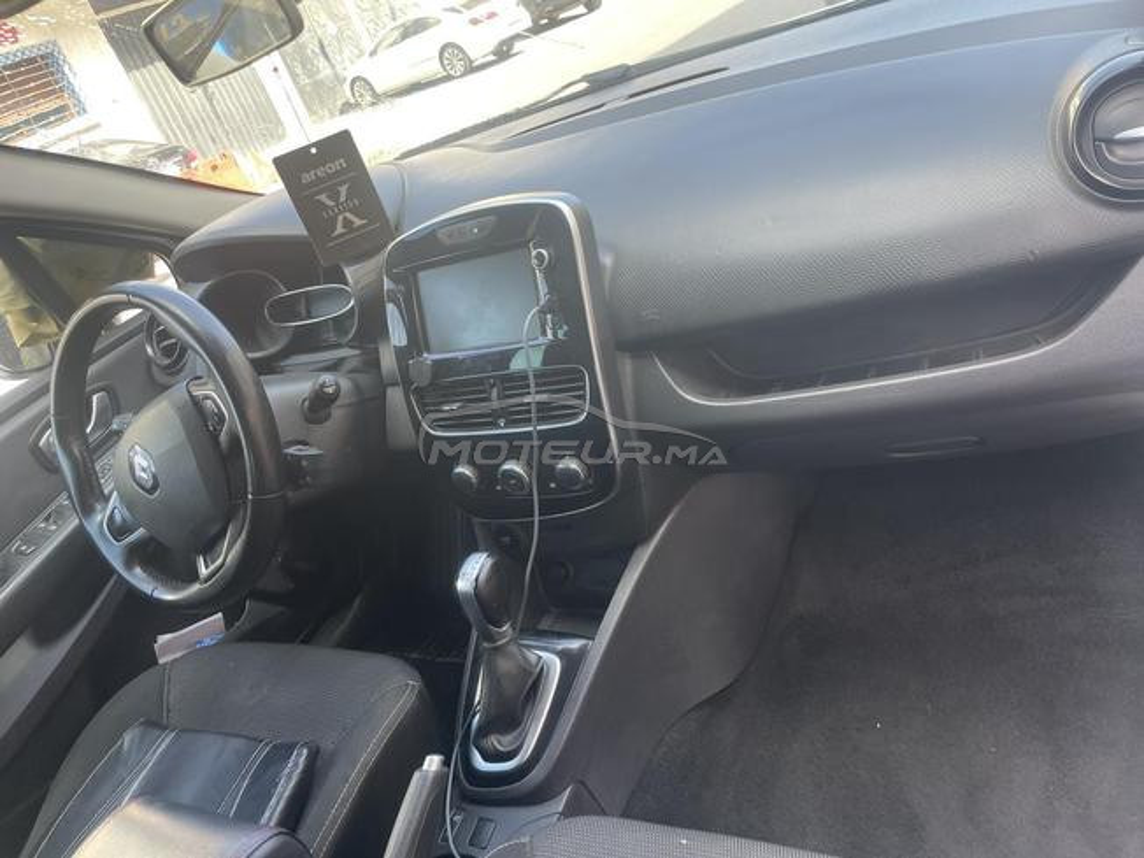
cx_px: 572
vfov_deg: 53.1
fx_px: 859
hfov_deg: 67.3
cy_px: 429
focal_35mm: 26
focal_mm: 4.2
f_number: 1.6
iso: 50
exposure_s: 1/121
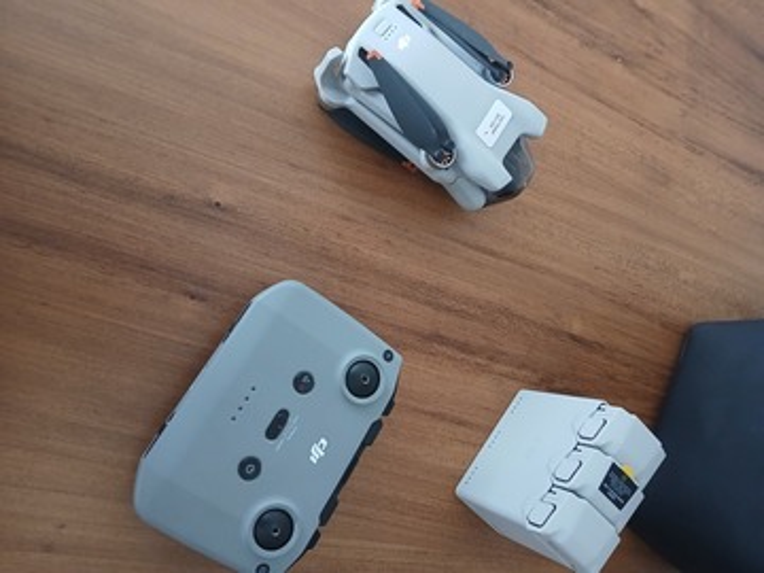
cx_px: 382
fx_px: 574
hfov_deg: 67.3
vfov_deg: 53.1
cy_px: 286
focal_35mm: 26
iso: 800
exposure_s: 1/20
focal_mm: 3.98
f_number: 1.8
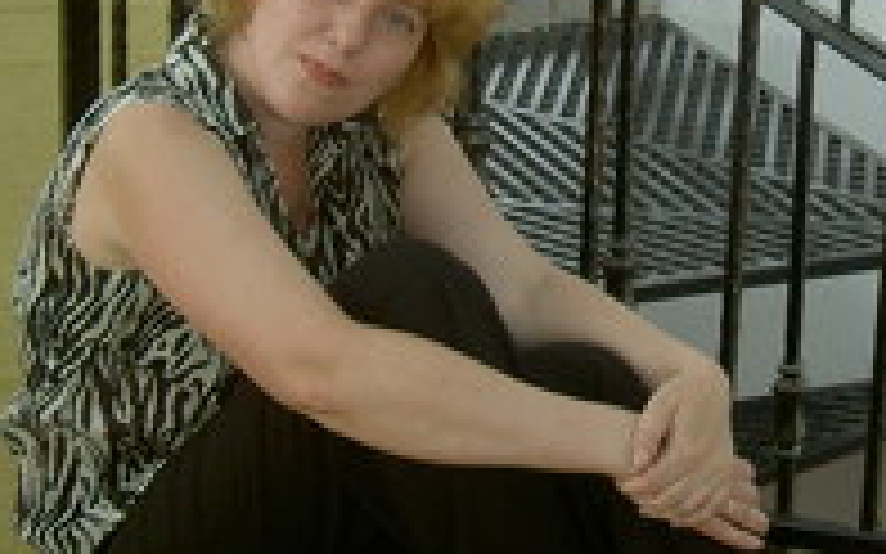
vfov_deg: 10.3
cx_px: 675
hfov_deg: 16.5
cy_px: 45
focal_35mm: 126
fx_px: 3042
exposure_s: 1/100
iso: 50
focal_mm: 8
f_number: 2.8
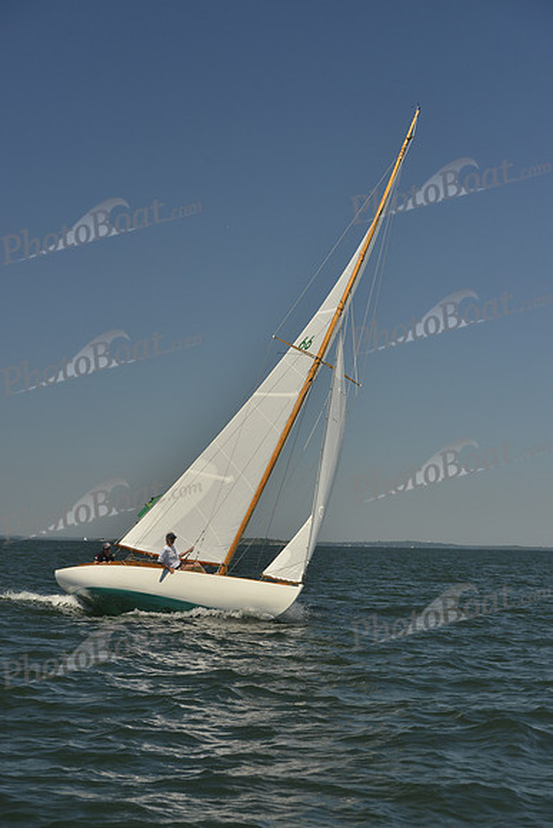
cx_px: 276
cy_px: 414
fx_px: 1612
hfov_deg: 19.5
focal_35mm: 70
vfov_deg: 28.8
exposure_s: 1/800
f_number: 7.1
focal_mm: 70
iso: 280
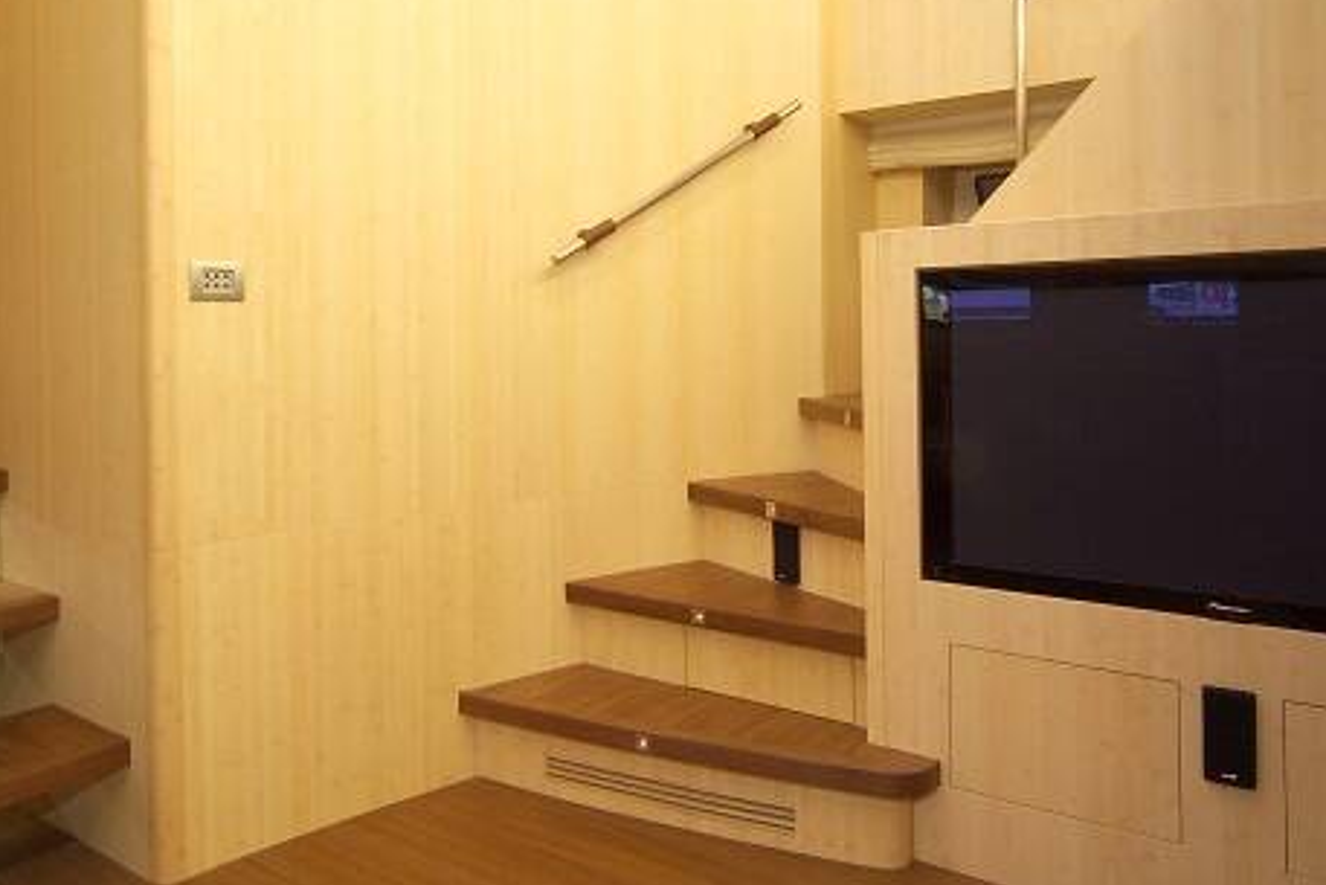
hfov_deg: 65.3
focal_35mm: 28
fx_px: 1032
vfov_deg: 46.1
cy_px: 335
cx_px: 589
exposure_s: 1/6
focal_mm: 16
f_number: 16
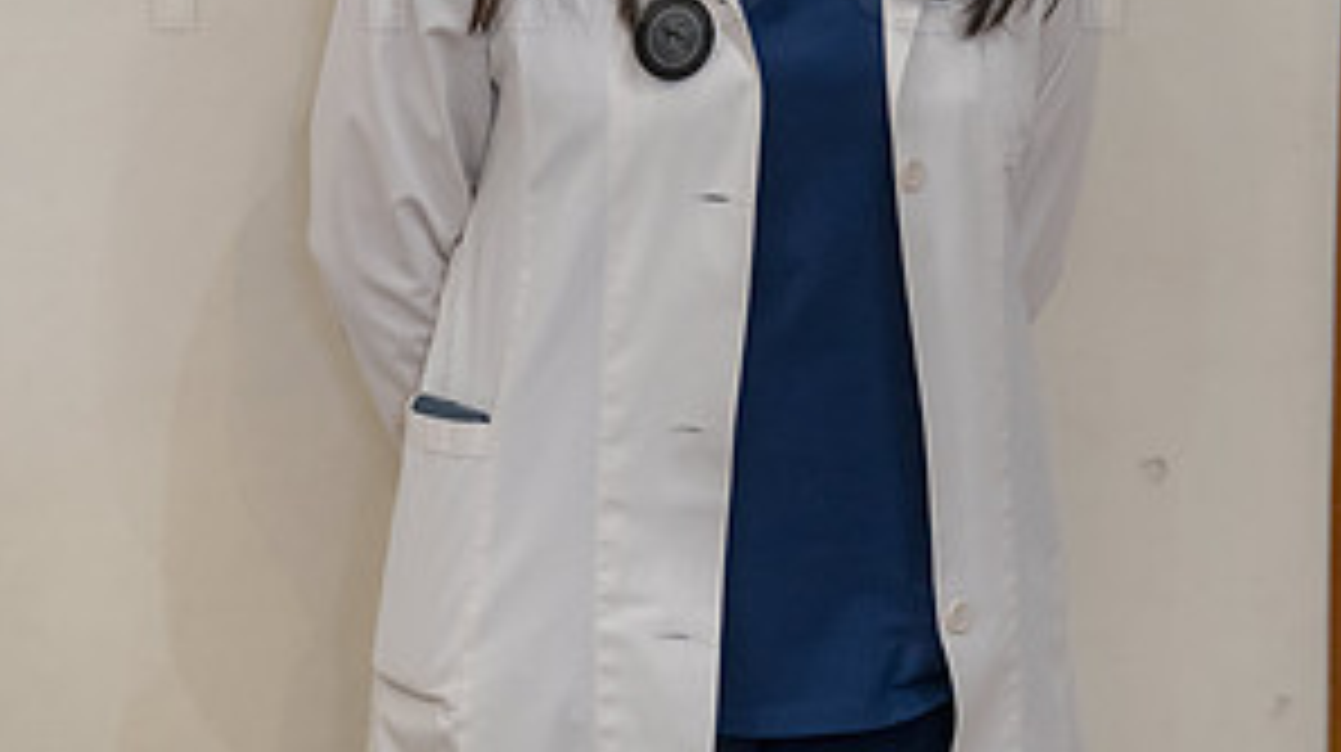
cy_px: -68
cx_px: 670
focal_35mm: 160
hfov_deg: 13.5
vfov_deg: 7.5
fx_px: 5684
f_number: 4
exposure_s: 1/80
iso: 5000
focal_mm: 101
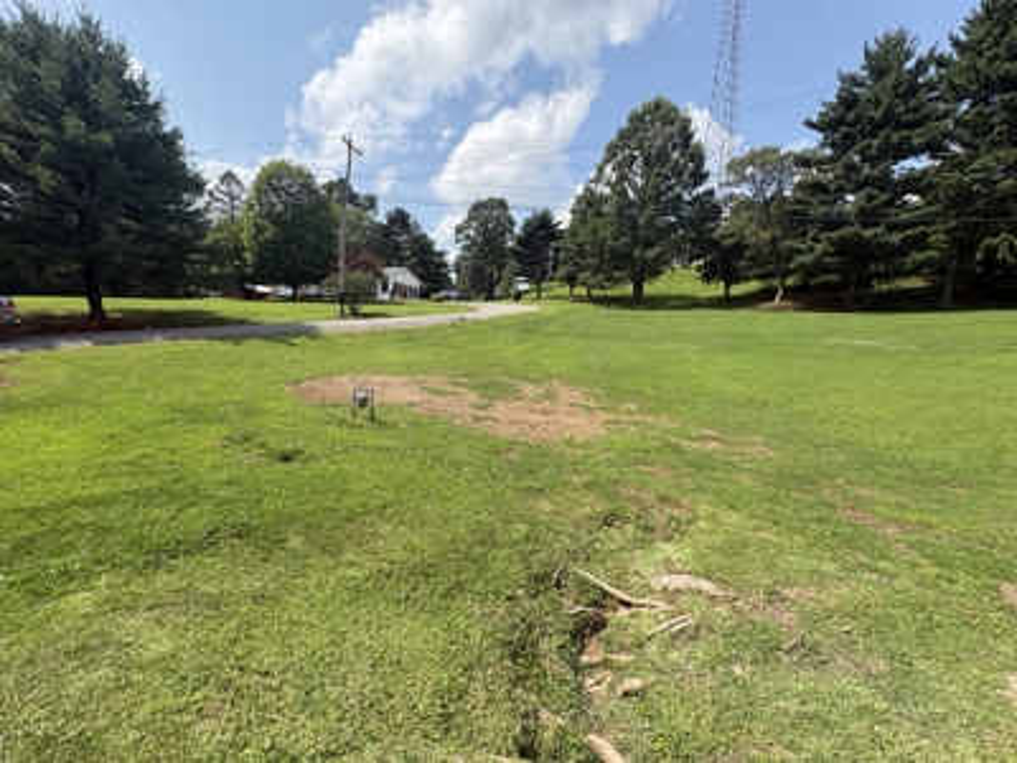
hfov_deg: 102.1
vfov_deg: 85.7
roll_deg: +0.7
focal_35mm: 14
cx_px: 508
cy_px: 382
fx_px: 411
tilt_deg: -5.3
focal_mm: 2.22
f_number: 2.2
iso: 50
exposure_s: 1/1110
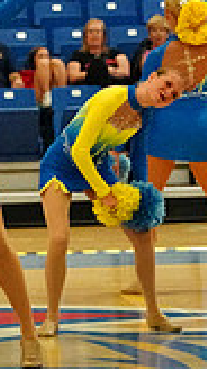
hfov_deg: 3.5
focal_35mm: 340
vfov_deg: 6.4
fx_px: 3325
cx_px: -380
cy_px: 201
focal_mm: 92
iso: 20000
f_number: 4
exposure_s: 1/1000
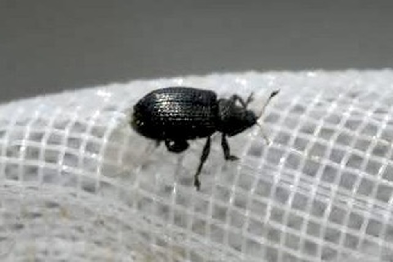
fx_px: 1719
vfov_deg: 8.7
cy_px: 131
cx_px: 196
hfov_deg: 13.0
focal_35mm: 158
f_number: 29
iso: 100
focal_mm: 105
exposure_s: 1/60
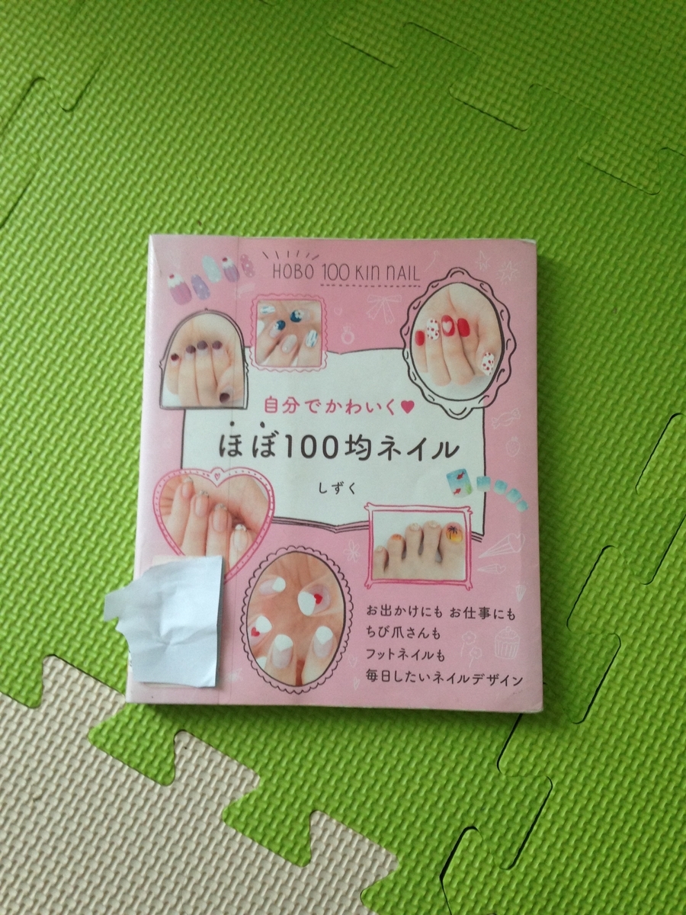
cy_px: 458
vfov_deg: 55.4
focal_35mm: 33
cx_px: 343
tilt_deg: -83.0
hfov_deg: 42.9
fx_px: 872
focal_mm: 4.12
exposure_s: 1/20
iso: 100
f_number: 2.4
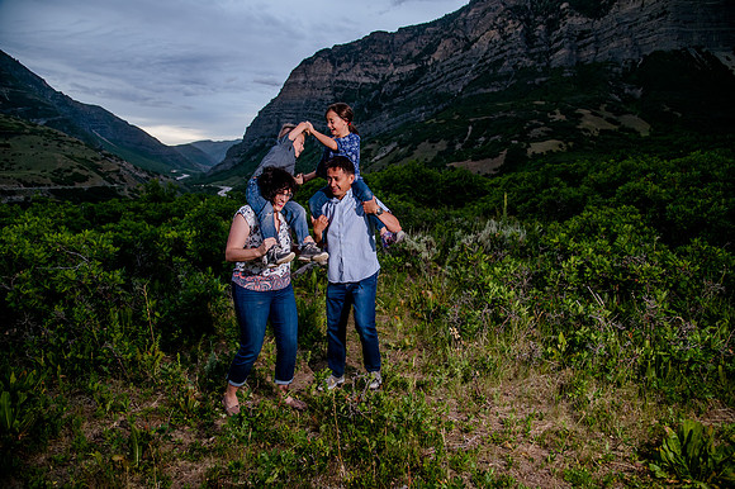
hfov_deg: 73.8
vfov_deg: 53.1
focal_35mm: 24
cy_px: 244
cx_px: 368
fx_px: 490
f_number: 5
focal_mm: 24
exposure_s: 1/250
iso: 1250
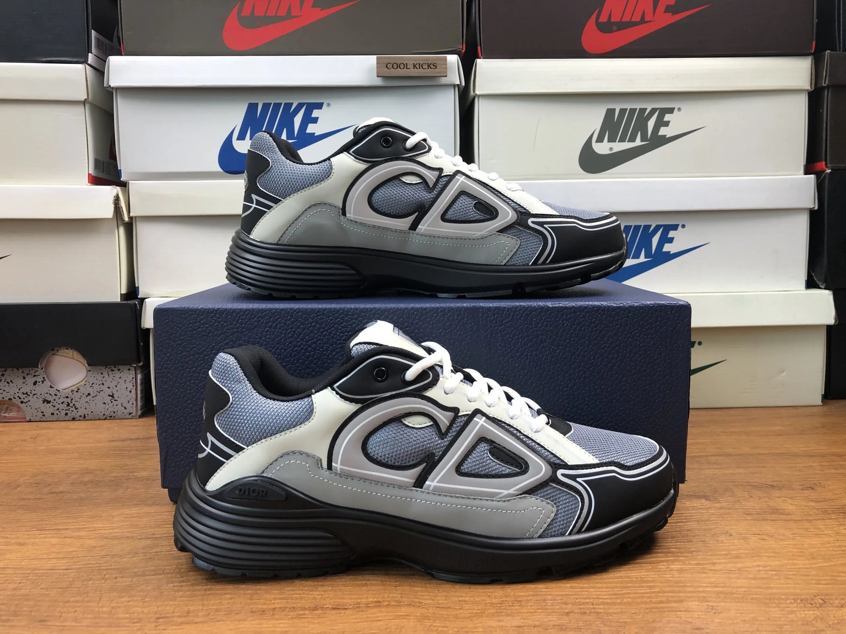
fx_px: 684
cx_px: 423
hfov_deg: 63.4
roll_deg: +1.2
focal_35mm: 28
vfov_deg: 49.7
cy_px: 317
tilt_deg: -4.7
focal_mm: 3.99
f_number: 1.8
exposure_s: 1/33
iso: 25
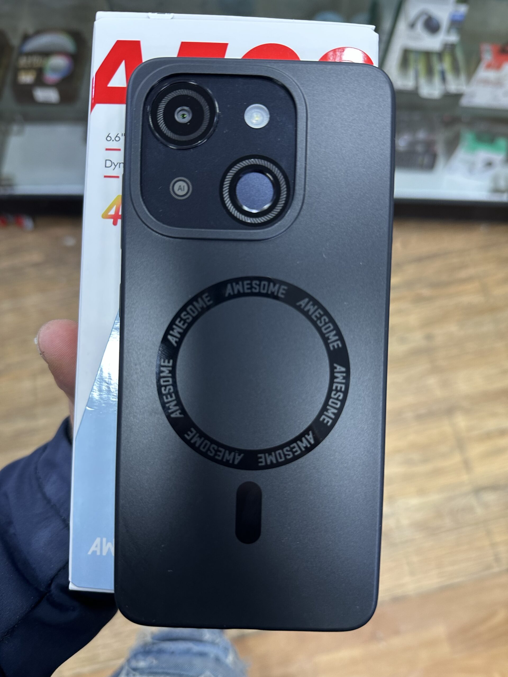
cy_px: 338
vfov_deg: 71.6
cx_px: 254
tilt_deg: -72.0
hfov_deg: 56.8
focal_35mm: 24
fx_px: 470
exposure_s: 1/101
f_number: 1.78
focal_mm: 6.86
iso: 160
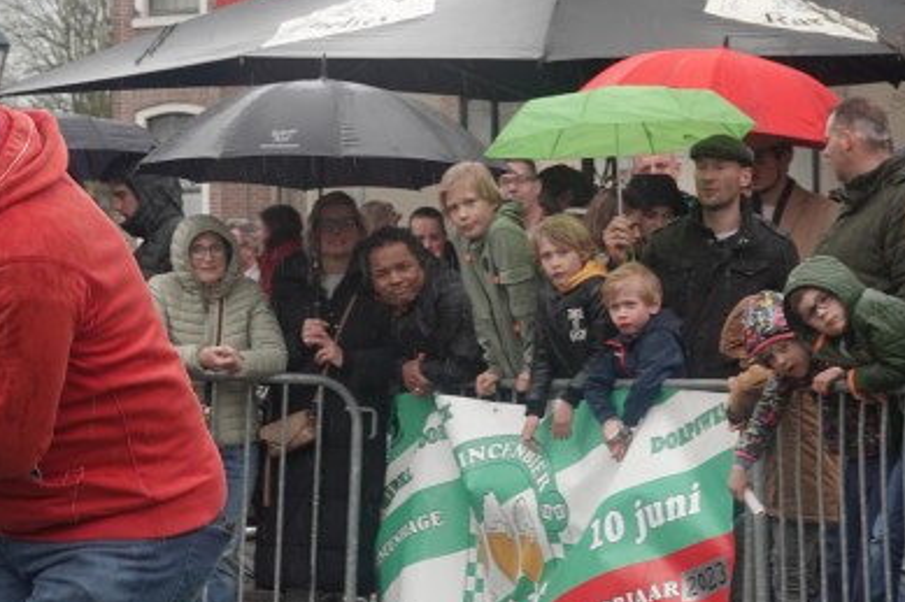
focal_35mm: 183
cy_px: 311
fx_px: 4598
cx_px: 72
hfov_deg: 11.2
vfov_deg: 7.5
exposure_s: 1/200
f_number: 3.5
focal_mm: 28.91
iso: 100
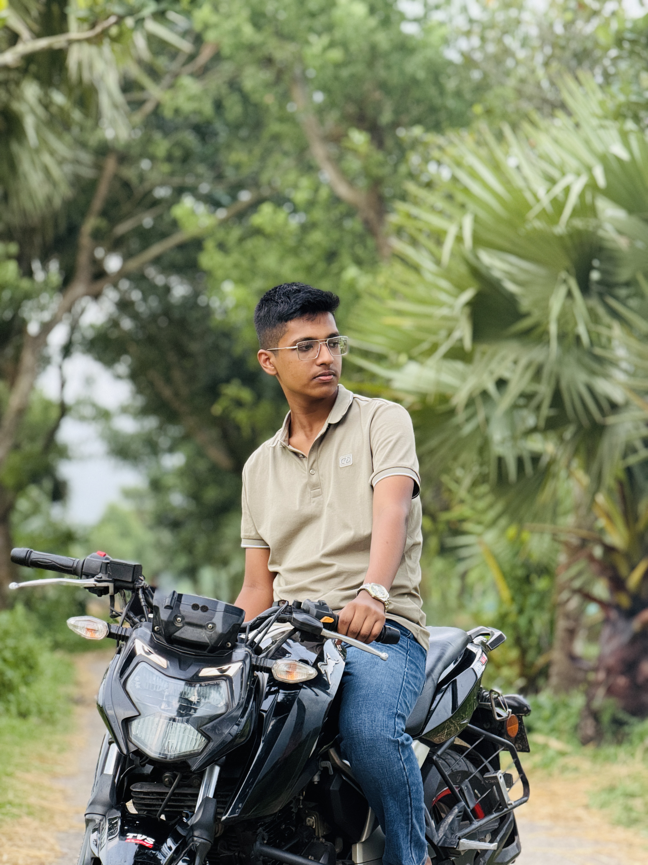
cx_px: 324
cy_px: 432
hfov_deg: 14.8
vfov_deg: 19.6
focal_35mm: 100
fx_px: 2496
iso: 320
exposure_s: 1/121
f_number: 2.8
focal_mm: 16.89
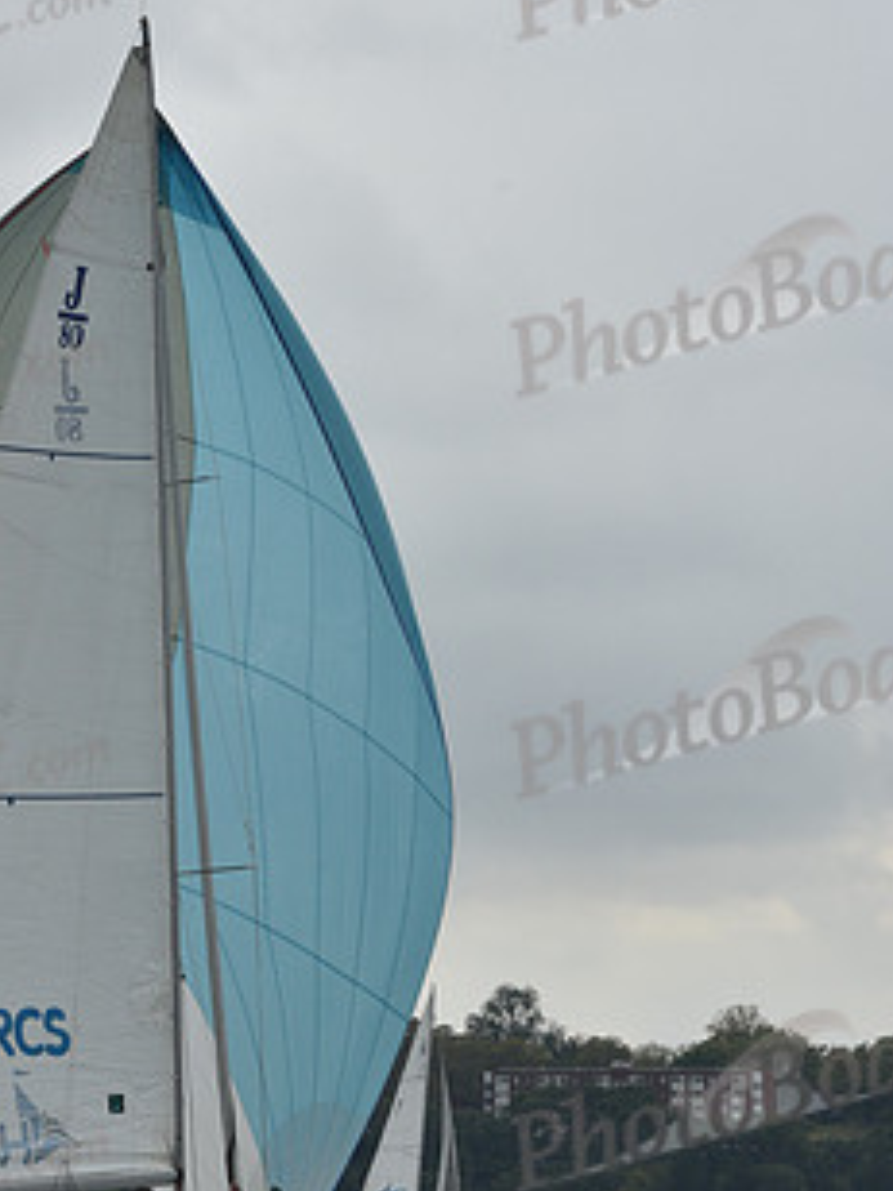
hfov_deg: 10.2
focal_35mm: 145
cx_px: 311
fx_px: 4987
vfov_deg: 13.6
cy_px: 553
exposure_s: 1/800
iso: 400
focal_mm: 80
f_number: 11
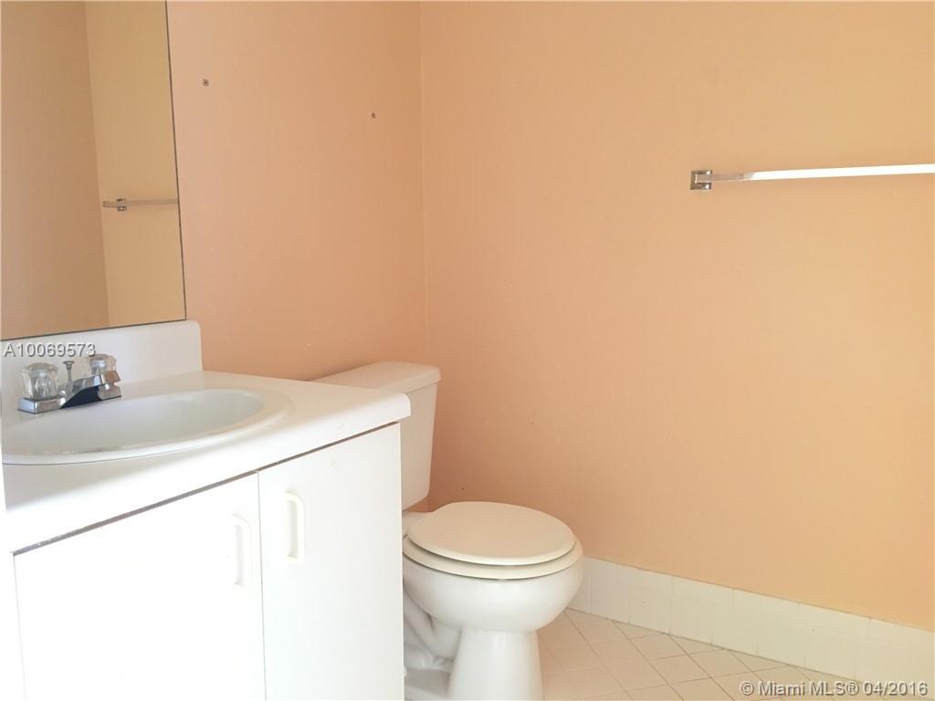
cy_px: 350
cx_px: 468
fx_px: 783
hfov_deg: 61.7
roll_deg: -0.1
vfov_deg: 48.2
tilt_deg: -8.0
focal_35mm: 29
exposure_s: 1/24
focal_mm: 4.15
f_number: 2.2
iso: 200
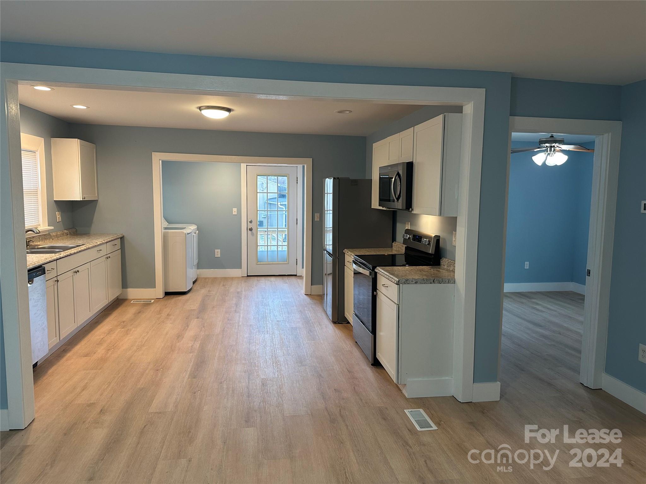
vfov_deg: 56.8
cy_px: 242
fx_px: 448
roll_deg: -0.4
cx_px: 323
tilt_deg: -5.5
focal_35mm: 24
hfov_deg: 71.6
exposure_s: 1/60
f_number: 1.78
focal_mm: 6.86
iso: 125
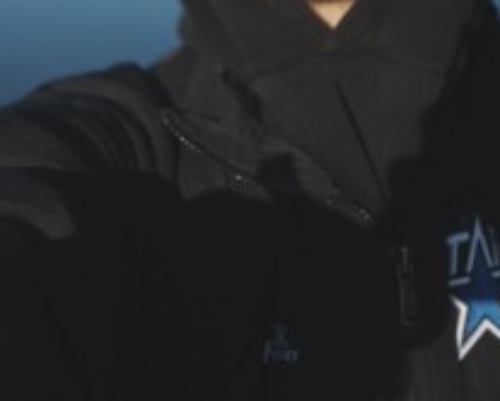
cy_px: -41
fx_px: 1066
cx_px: 231
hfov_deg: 26.4
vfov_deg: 20.3
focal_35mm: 72
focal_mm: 40
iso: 100
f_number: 2.5
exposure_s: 1/4000
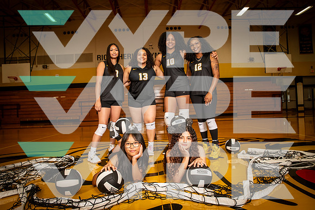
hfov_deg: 73.7
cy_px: 105
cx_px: 158
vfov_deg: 53.2
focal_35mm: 24
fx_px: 210
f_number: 7.1
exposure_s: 1/320
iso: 800
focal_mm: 24
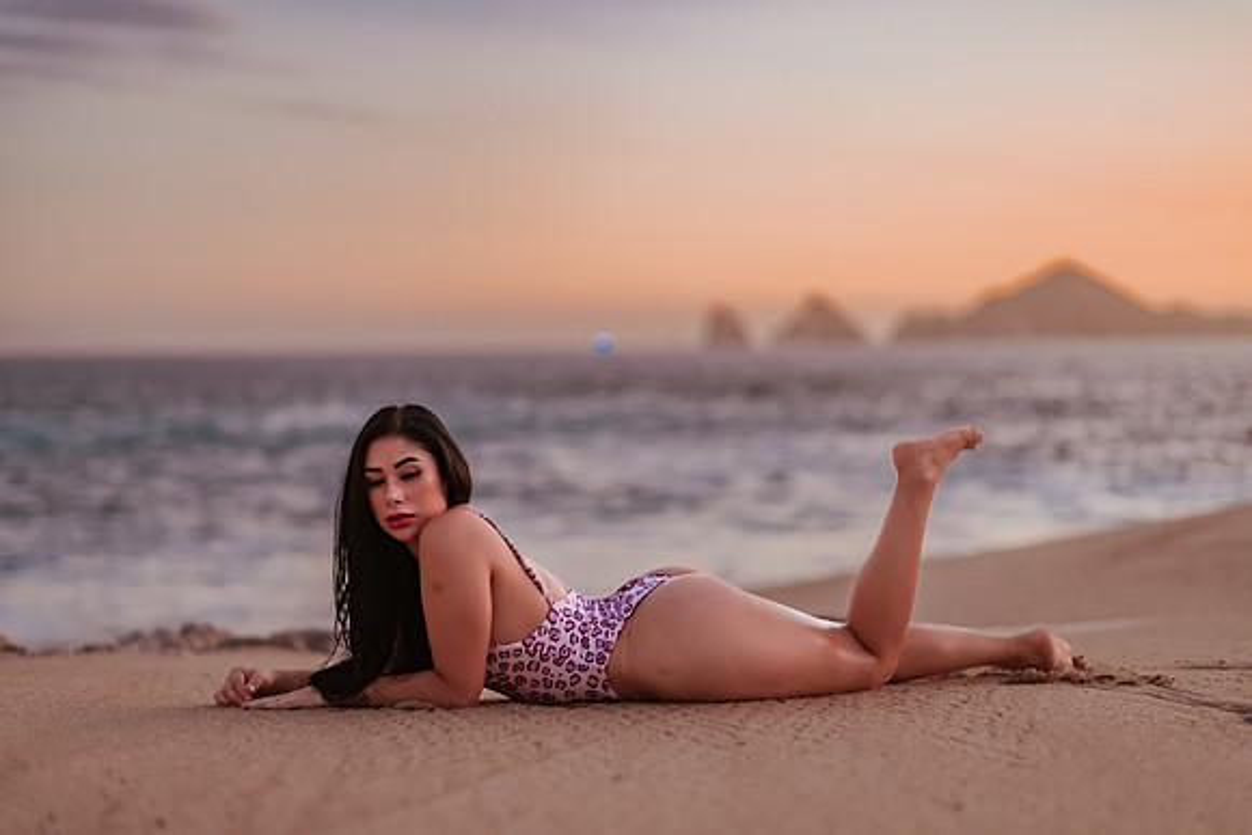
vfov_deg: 23.4
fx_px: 2017
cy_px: 418
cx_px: 626
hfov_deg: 34.5
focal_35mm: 58
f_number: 1.4
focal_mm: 58
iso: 1000
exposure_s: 1/100
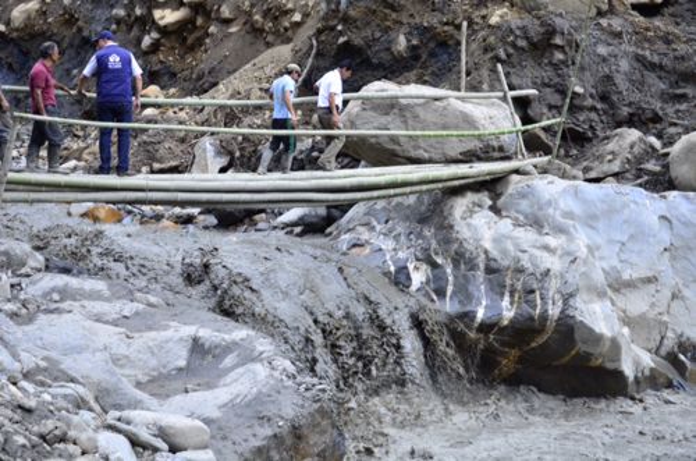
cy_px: 230
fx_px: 984
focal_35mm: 51
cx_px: 348
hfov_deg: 39.0
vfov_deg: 26.4
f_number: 4.2
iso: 200
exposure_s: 1/160
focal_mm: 34
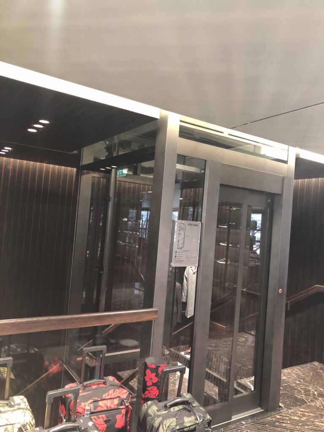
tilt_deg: +0.8
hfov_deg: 48.2
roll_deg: -4.7
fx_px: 362
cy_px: 216
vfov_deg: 61.7
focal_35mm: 29
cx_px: 162
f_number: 1.8
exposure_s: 1/11
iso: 100
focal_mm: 3.99
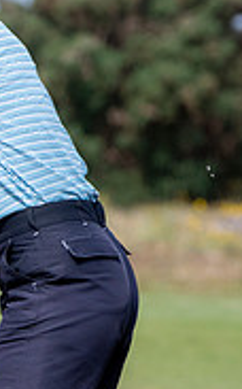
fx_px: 13349
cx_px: -350
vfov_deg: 1.7
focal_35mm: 1262
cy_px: 197
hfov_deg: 1.0
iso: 500
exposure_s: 1/1600
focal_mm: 260
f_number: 6.3
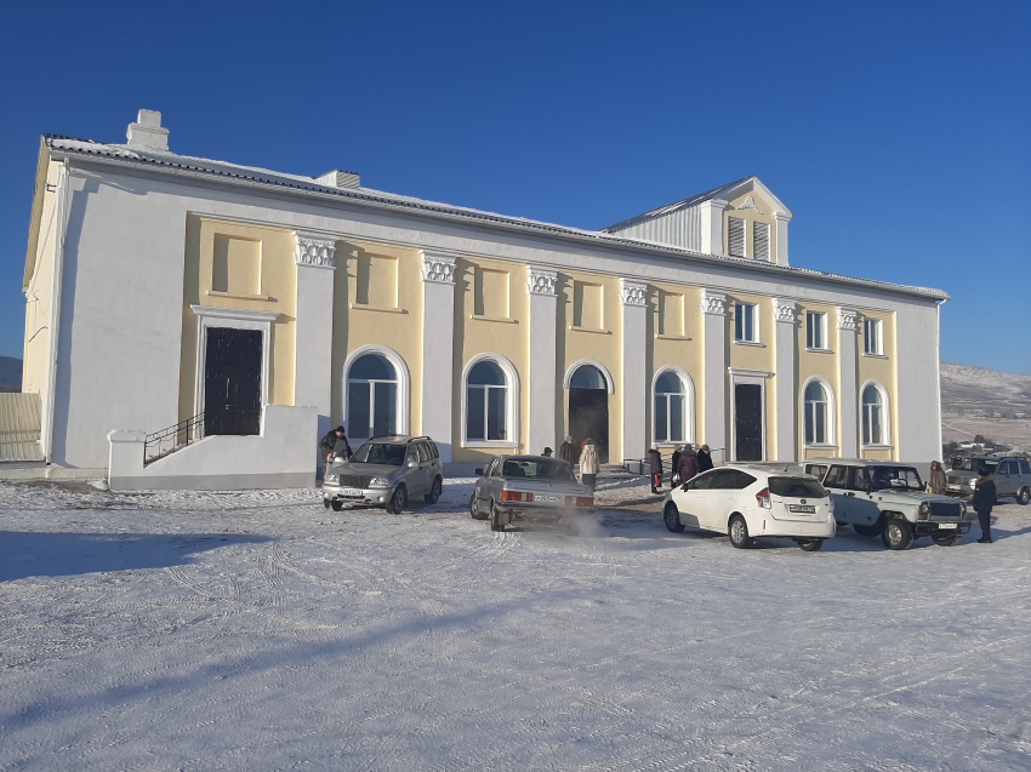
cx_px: 516
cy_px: 386
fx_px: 774
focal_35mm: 26
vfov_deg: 53.0
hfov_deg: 67.3
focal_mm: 3.93
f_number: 1.7
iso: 40
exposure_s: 1/4608
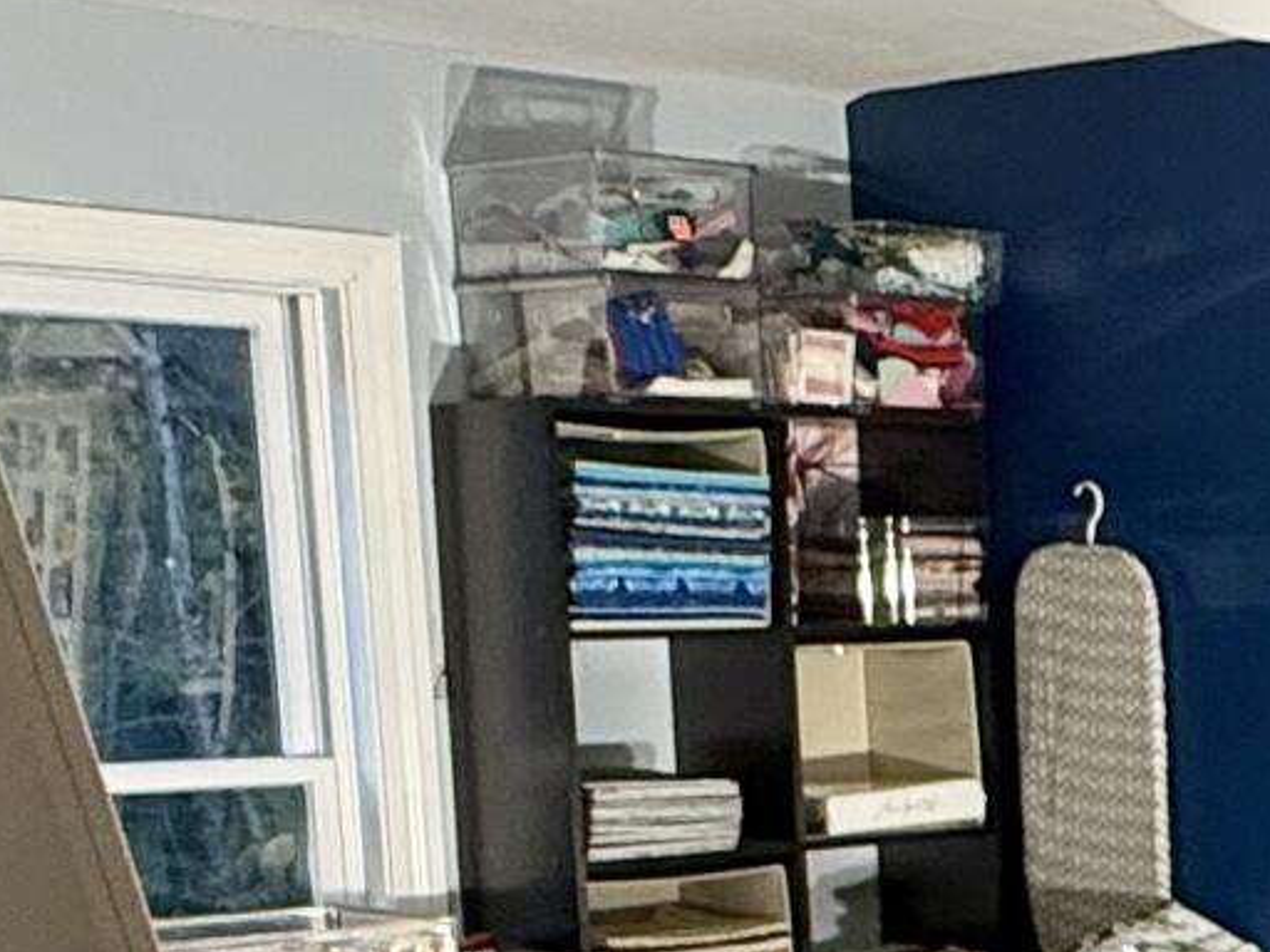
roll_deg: +0.3
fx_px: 3008
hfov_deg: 18.3
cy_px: 937
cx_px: 2342
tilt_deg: -6.2
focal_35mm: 82
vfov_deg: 17.6
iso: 160
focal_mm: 2.22
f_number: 2.2
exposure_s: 1/120
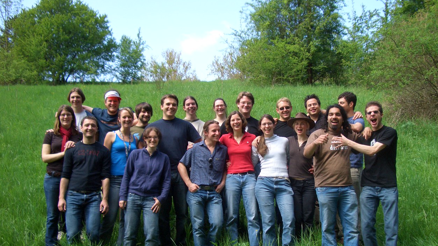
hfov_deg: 51.6
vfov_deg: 30.4
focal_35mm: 39
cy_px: 147
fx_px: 453
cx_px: 224
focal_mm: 5.8
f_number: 2.6
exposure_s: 1/320
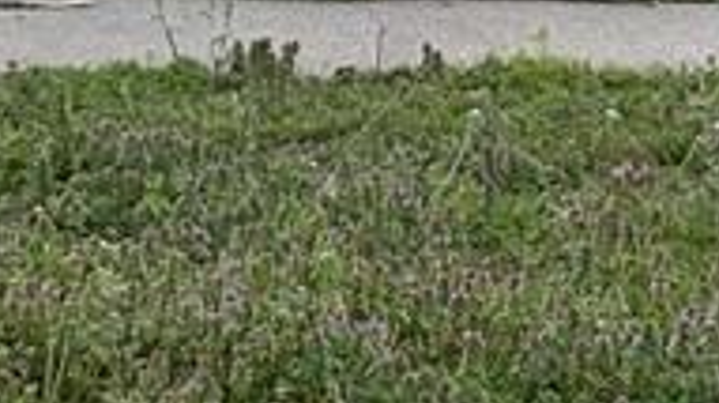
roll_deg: +2.0
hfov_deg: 7.1
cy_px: -1040
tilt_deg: +6.3
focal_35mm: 304
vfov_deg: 3.8
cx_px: 147
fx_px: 5790
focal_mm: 5.96
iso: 50
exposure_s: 1/293
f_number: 1.6
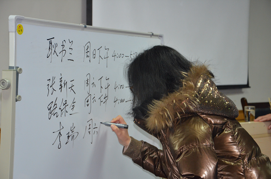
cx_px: 136
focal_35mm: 87
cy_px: 90
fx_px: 653
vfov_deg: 15.6
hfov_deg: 23.4
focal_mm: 58
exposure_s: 1/60
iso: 1600
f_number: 5.6
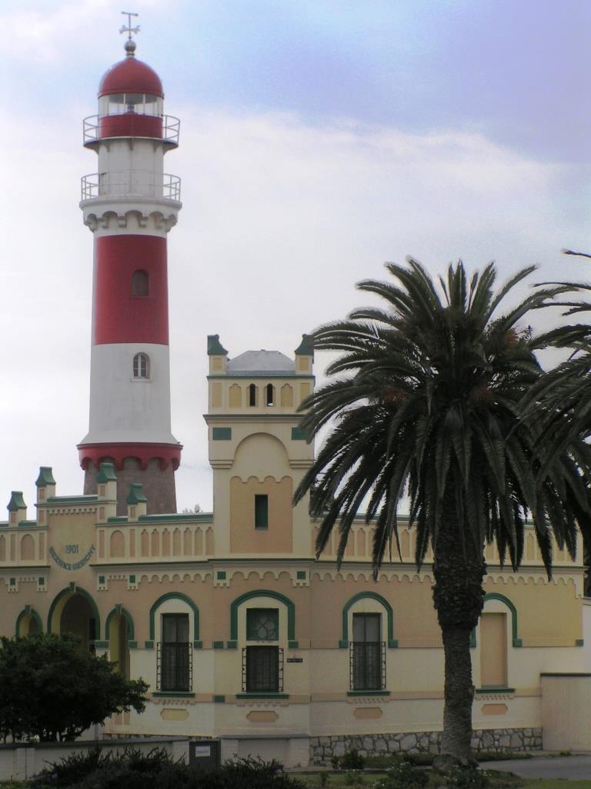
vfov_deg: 15.8
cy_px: 394
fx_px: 2846
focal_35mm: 125
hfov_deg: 11.9
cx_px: 296
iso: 50
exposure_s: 1/400
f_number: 6.3
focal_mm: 19.1
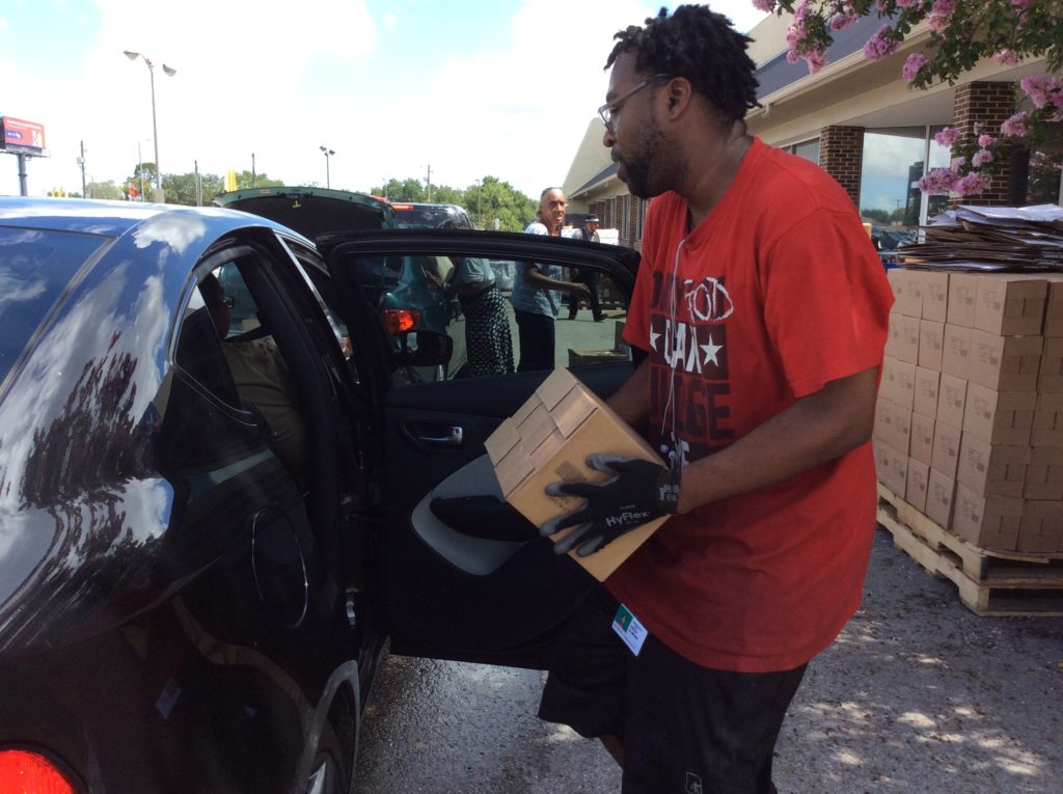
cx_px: 532
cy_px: 397
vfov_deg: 44.1
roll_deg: +1.3
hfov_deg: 56.9
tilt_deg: -9.2
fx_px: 981
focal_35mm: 32
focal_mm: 3.3
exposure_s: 1/539
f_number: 2.4
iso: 32
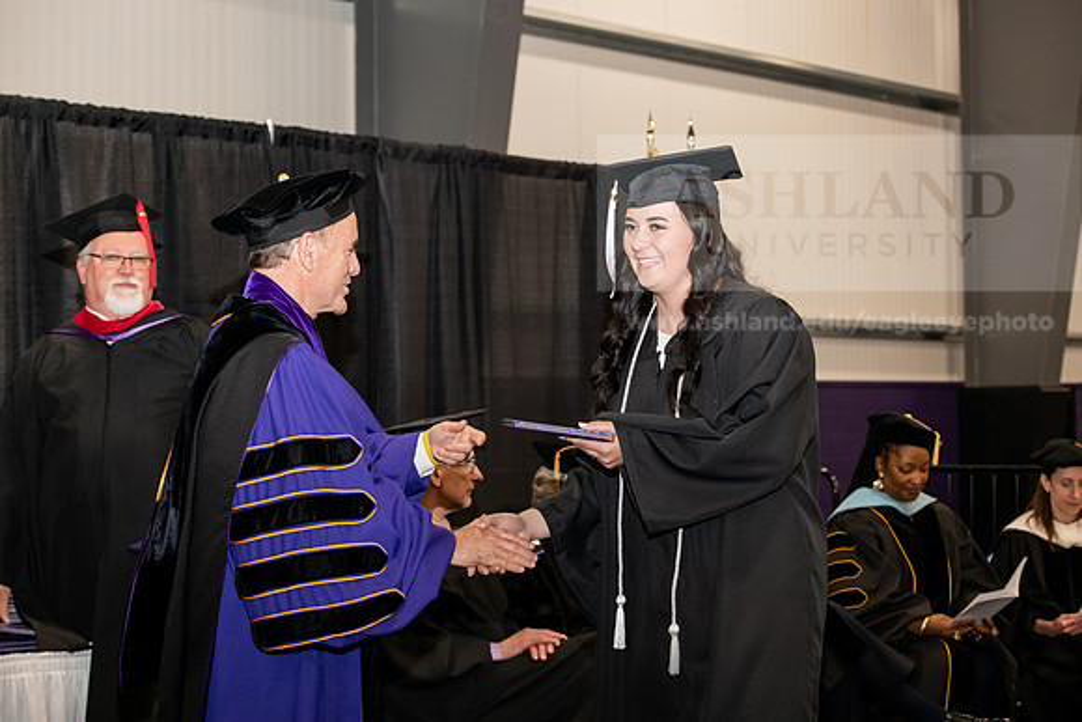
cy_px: 361
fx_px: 2104
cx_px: 541
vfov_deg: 19.5
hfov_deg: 28.8
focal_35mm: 70
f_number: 5.6
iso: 2500
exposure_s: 1/200
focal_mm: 70
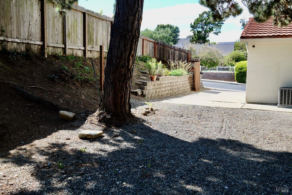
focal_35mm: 36
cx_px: 146
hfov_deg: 53.1
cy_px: 98
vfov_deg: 36.9
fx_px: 292
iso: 200
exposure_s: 1/250
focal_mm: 24
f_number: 5.6
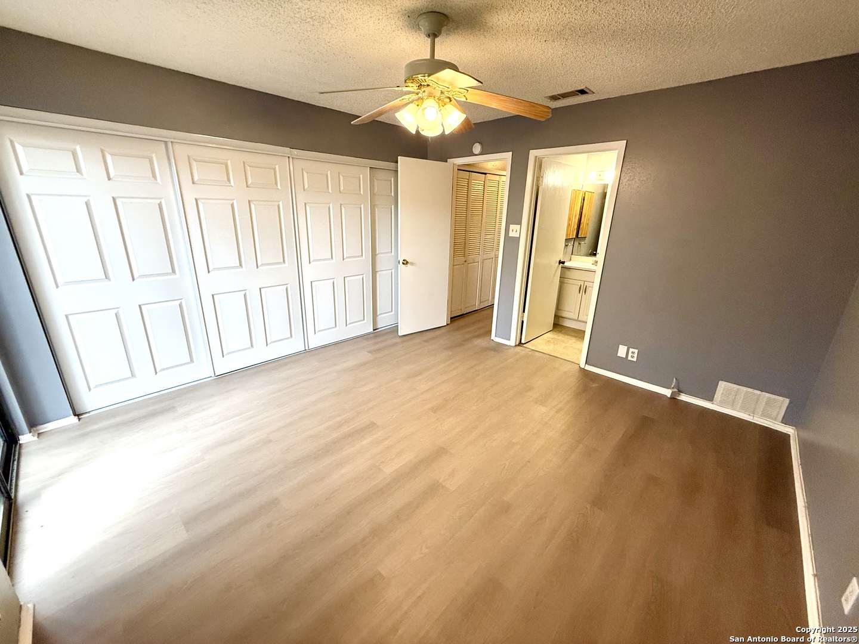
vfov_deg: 85.7
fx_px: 347
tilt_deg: -17.7
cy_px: 322
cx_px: 430
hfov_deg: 102.1
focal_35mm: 14
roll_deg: -1.7
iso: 320
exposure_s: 1/120
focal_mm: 2.22
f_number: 2.2
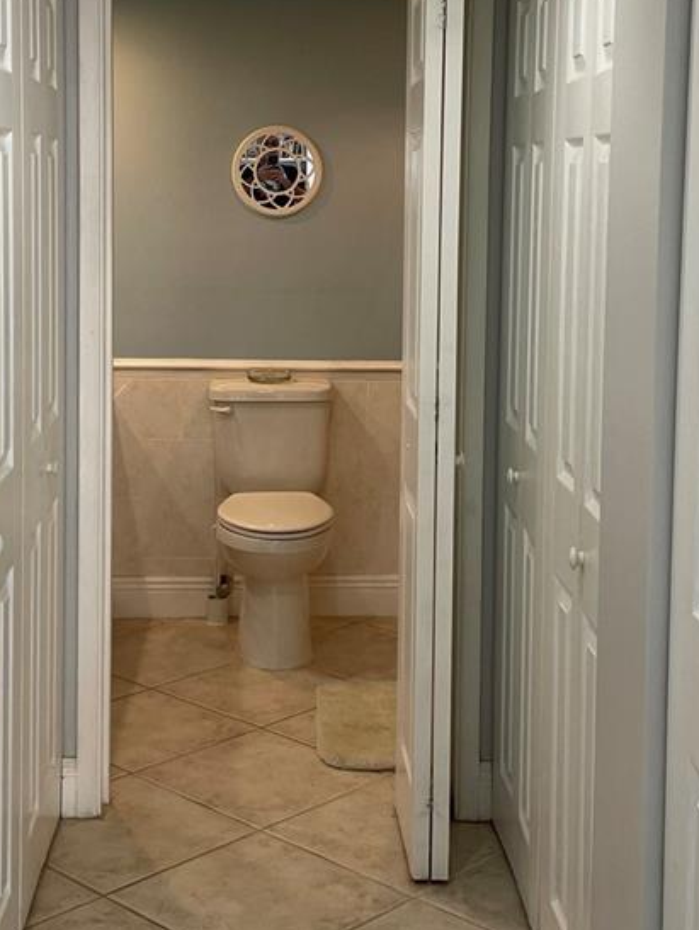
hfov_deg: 25.6
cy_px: 301
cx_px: 287
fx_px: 1533
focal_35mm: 57
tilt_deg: -4.6
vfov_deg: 33.4
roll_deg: -0.5
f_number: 1.6
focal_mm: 4.2
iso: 64
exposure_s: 1/60
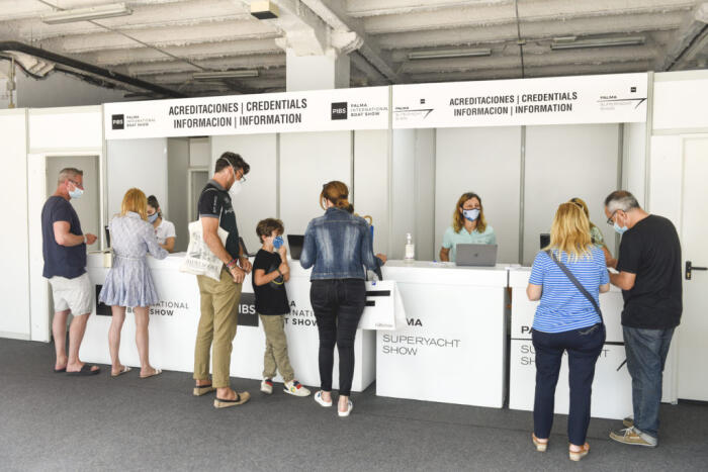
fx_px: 610
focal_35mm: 31
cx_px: 354
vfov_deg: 42.3
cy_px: 236
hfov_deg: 60.3
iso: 500
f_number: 5
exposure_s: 1/100
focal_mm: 31
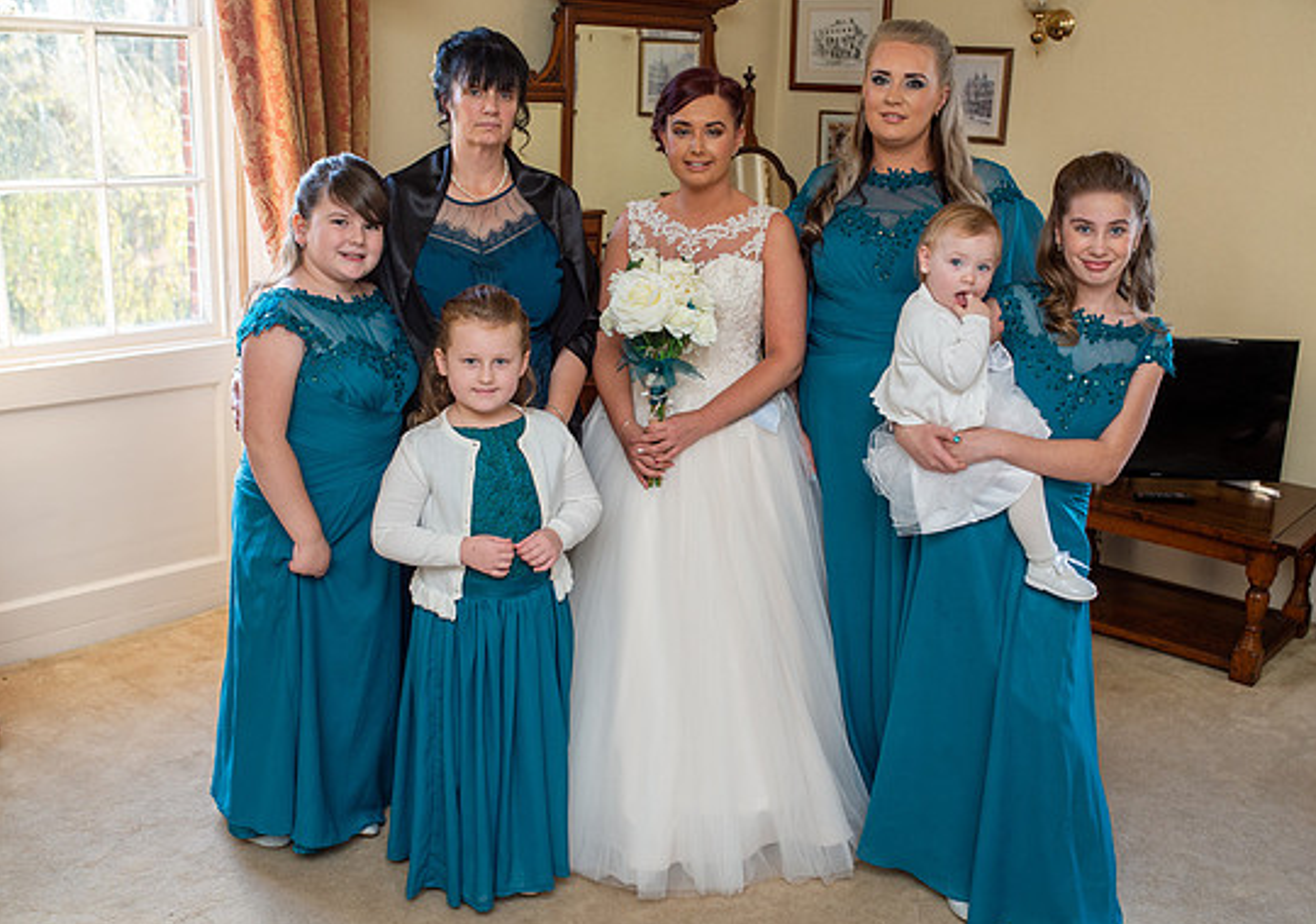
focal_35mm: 39
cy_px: 472
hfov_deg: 48.8
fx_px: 1449
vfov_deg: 35.4
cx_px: 665
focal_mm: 35
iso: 640
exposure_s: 1/125
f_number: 4
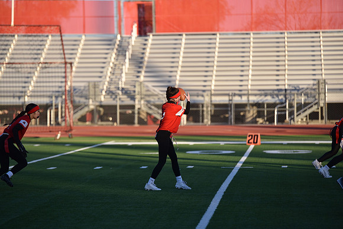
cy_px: 114
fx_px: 1620
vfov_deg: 8.1
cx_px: 172
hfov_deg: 12.1
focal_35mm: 170
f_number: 2.8
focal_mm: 170
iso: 160
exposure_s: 1/1250
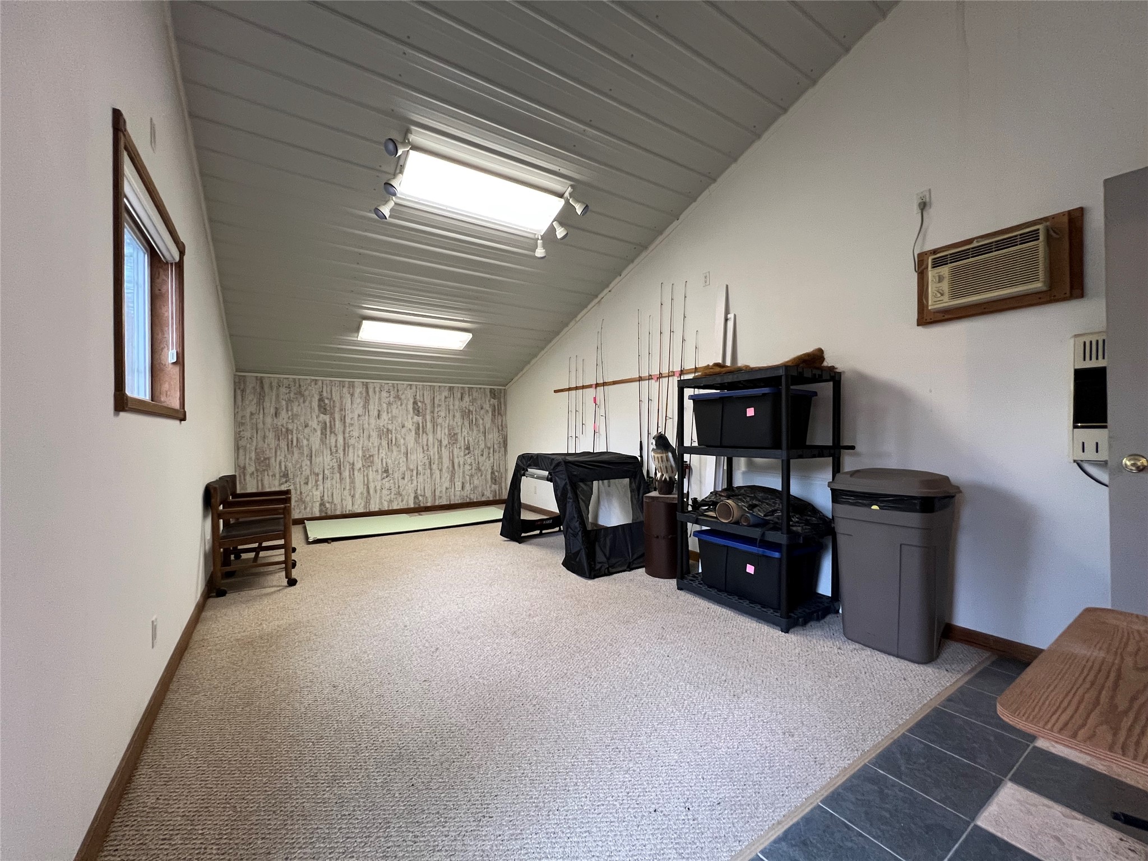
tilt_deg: -0.2
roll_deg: +0.1
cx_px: 574
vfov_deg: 89.9
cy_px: 430
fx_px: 431
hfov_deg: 106.2
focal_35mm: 13
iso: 320
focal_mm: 1.57
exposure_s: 1/60
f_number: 1.8
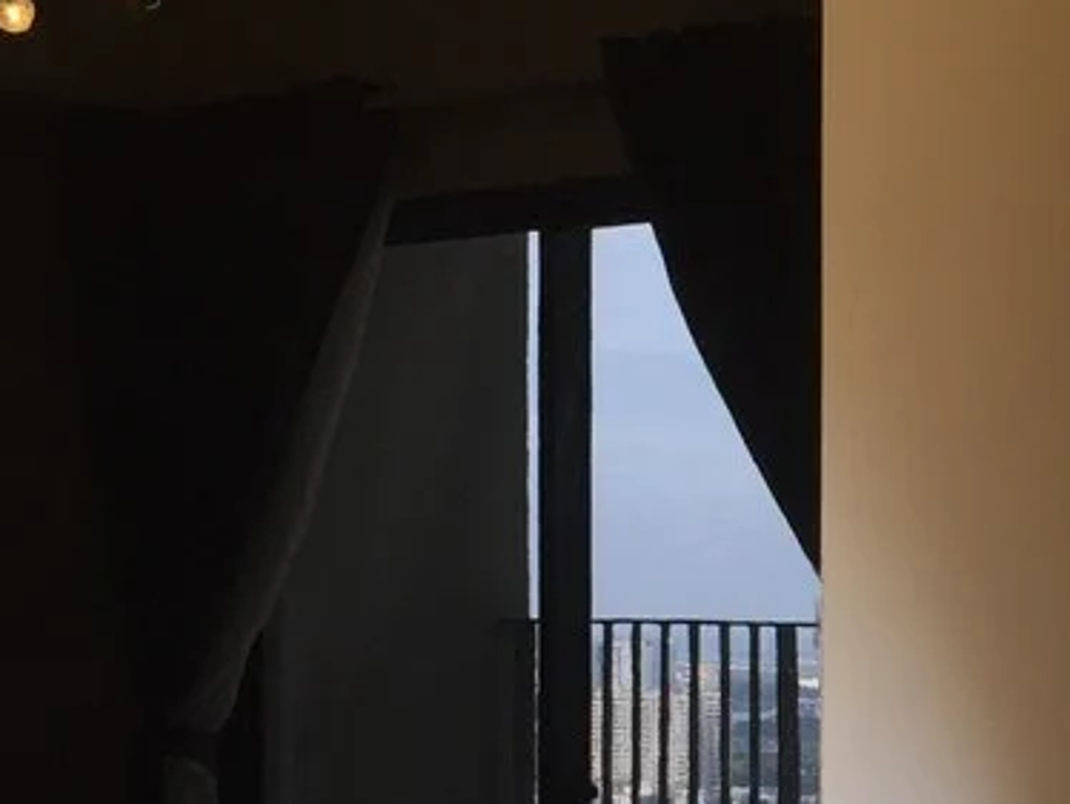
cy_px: 712
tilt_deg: -1.3
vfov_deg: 15.7
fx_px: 2877
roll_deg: -2.2
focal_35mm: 93
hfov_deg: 20.3
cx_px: 1121
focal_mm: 4.15
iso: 50
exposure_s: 1/100
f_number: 2.2
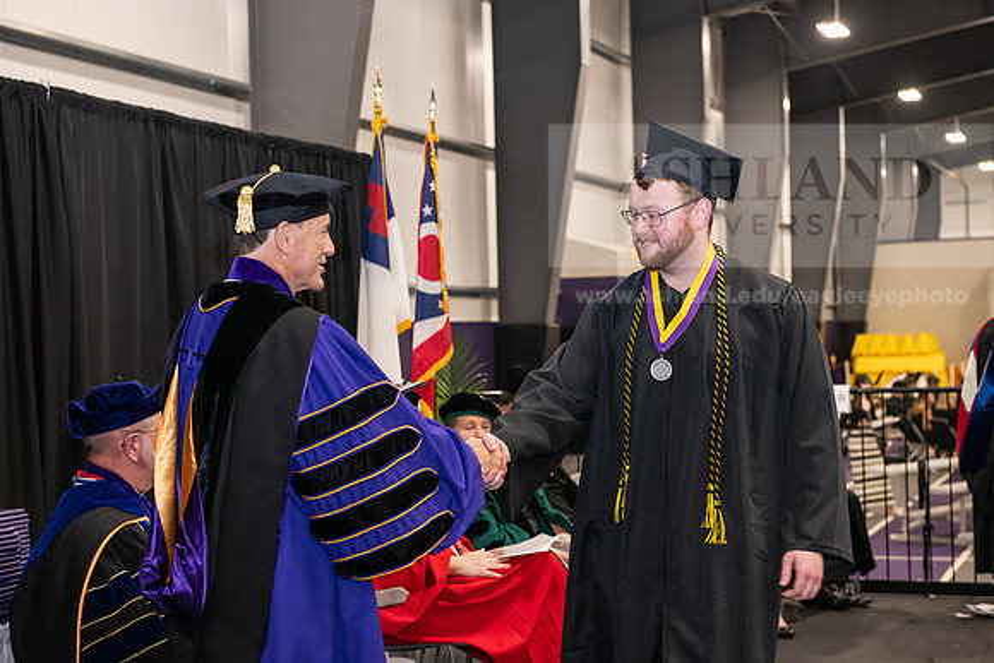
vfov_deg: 21.9
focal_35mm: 62
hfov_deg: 32.4
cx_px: 497
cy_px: 332
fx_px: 1712
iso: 2500
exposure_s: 1/125
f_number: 5
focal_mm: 62
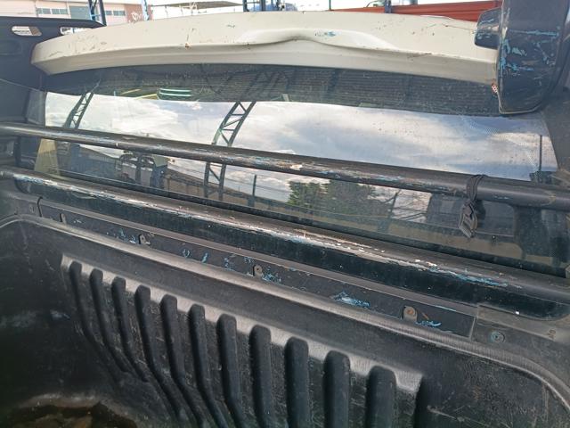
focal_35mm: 26
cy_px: 214
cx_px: 285
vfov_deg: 53.1
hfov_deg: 67.3
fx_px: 428
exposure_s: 1/151
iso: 143
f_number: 1.8
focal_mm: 4.81
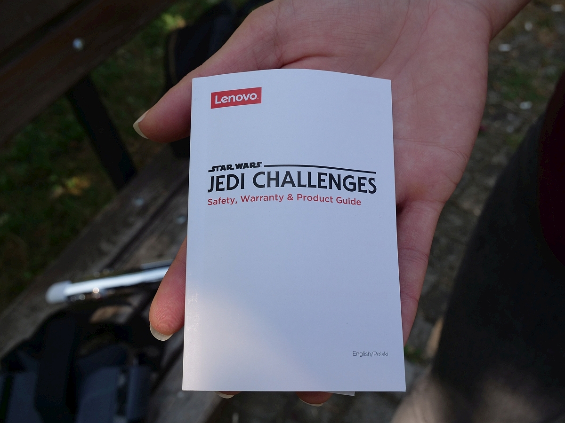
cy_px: 212
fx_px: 588
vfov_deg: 39.7
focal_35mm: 36
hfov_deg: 51.4
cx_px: 282
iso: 200
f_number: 7.1
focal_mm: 18
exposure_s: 1/200
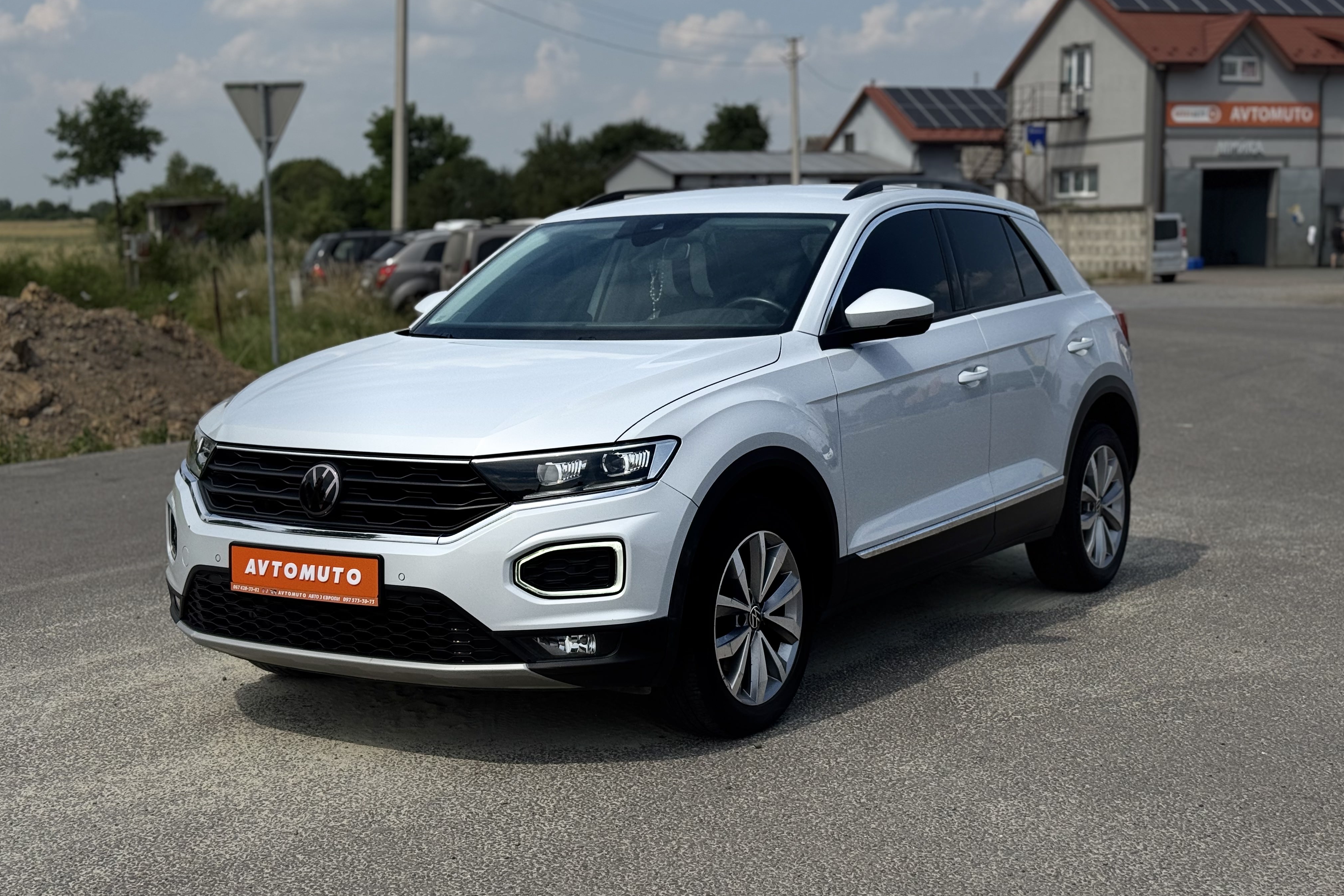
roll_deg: -0.3
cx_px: 672
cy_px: 426
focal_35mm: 50
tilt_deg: -6.0
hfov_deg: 39.6
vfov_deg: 27.0
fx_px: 1867
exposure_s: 1/9009
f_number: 1.78
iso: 64
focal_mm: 6.76
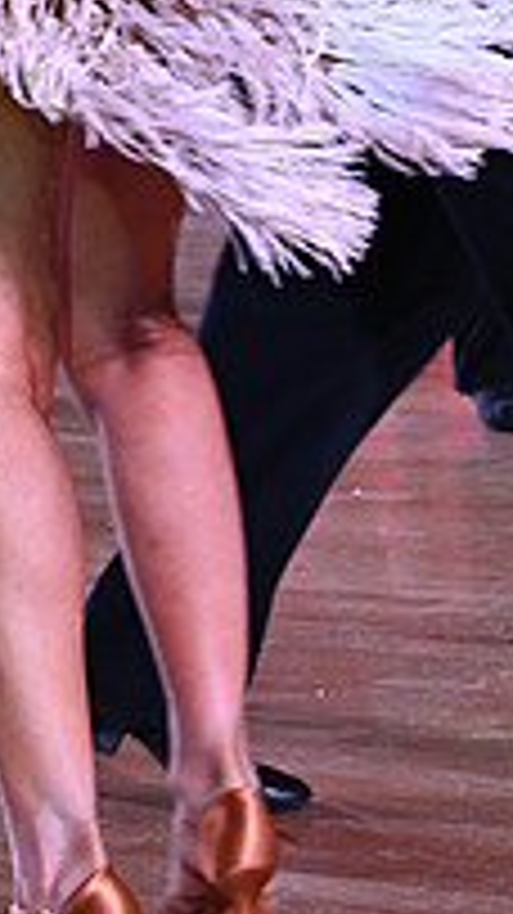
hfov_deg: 4.7
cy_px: -153
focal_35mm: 258
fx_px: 6247
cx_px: 137
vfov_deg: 8.3
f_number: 6.3
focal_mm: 86
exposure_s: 1/320
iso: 5000
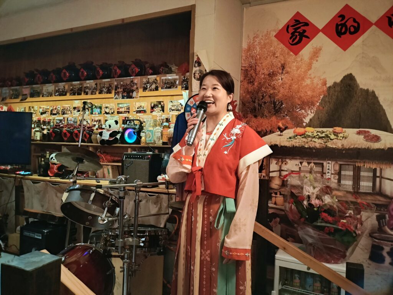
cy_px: 148
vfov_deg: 54.9
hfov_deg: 69.4
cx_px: 196
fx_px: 284
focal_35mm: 25
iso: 1250
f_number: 1.7
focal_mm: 4.71
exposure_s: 1/25
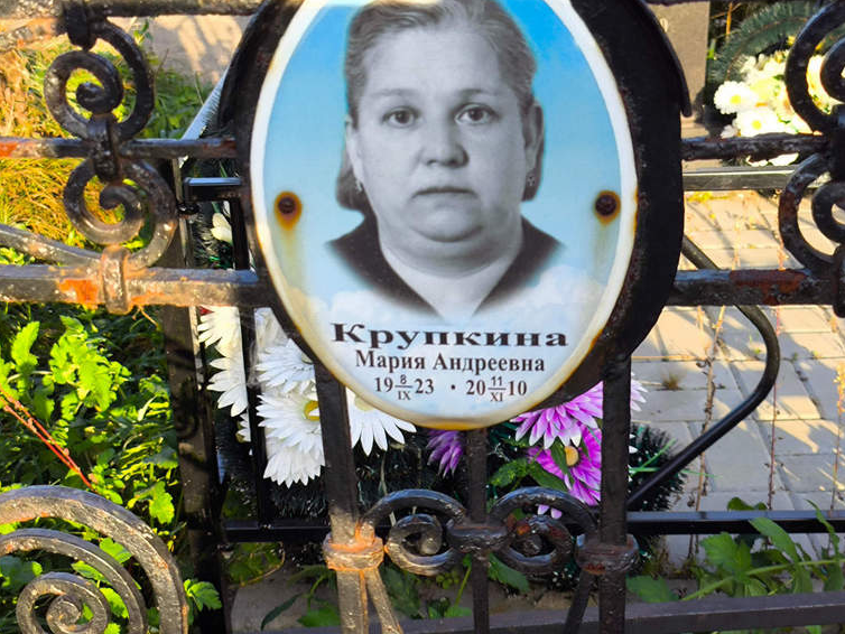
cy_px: 325
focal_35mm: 53
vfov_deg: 27.5
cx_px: 417
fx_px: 1294
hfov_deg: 36.2
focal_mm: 4.71
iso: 50
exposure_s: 1/353
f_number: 1.7
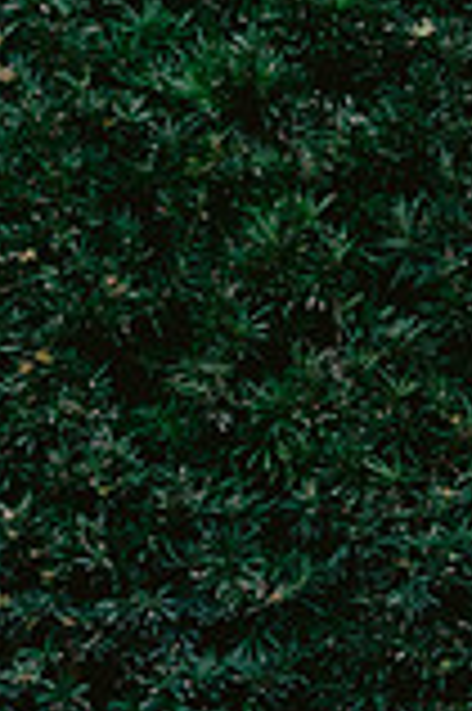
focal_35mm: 100
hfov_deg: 13.4
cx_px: -27
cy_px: 670
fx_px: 1971
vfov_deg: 19.9
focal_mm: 35
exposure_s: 1/100
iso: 400
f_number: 4
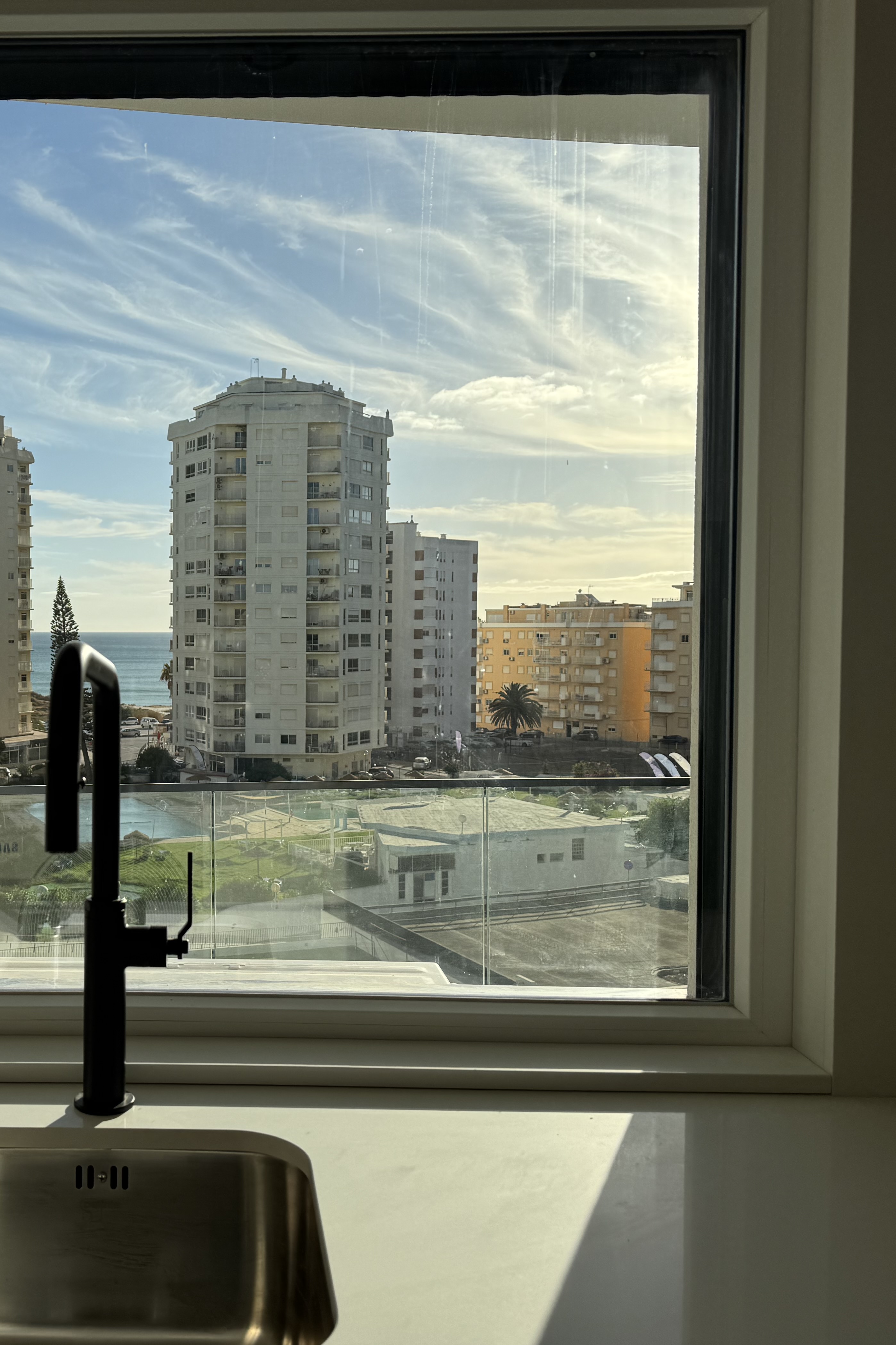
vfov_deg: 55.8
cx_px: 167
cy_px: 665
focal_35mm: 34
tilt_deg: -1.6
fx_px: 1269
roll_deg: +0.6
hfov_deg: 37.4
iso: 80
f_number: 1.78
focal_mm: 6.76
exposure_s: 1/6410
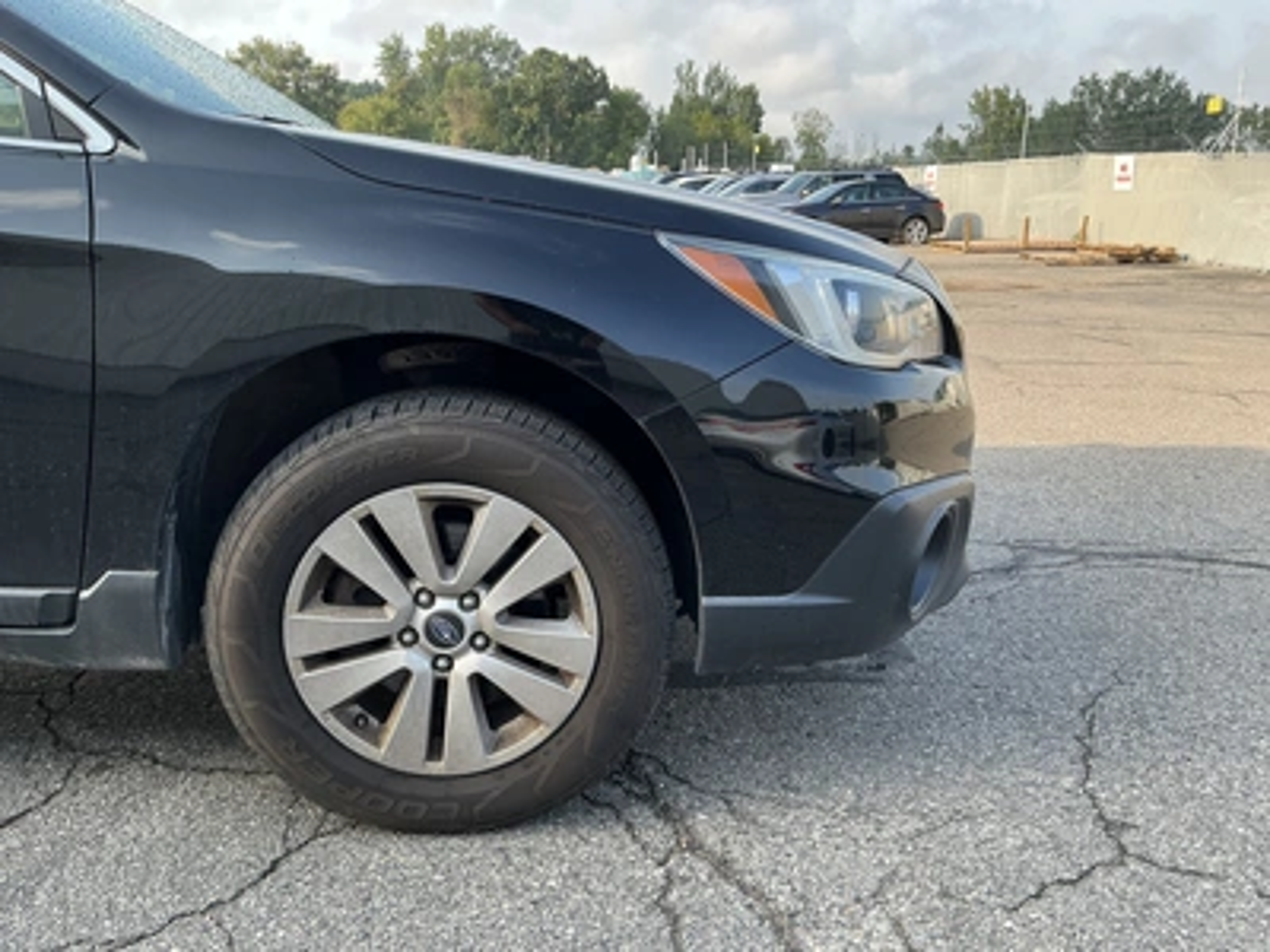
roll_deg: +0.3
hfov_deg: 63.4
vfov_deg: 49.7
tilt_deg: -14.9
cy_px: 476
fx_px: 1027
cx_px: 635
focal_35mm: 28
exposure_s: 1/247
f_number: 1.8
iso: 25
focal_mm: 3
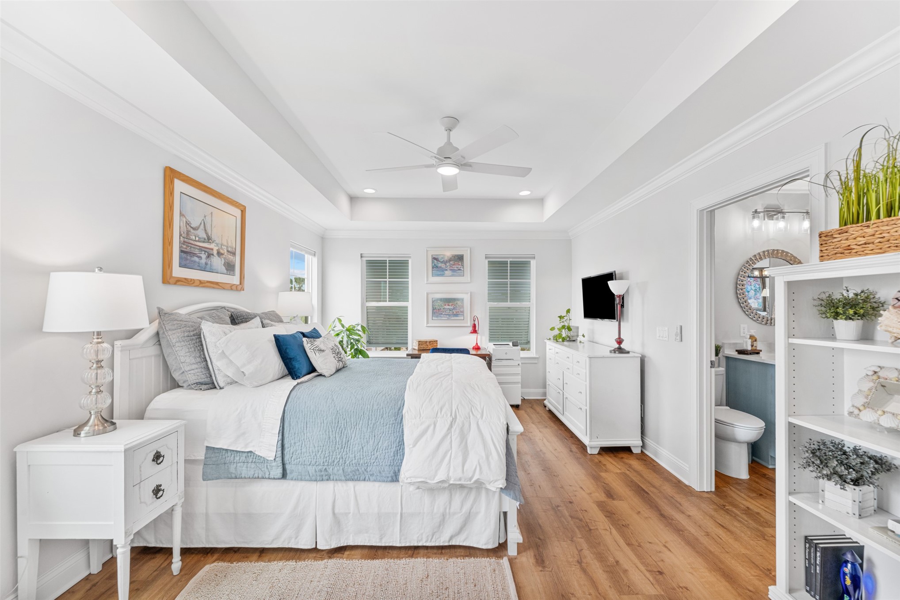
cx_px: 450
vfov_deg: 78.8
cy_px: 300
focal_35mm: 15
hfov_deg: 101.9
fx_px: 365
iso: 320
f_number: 9
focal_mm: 14.6
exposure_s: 1/15
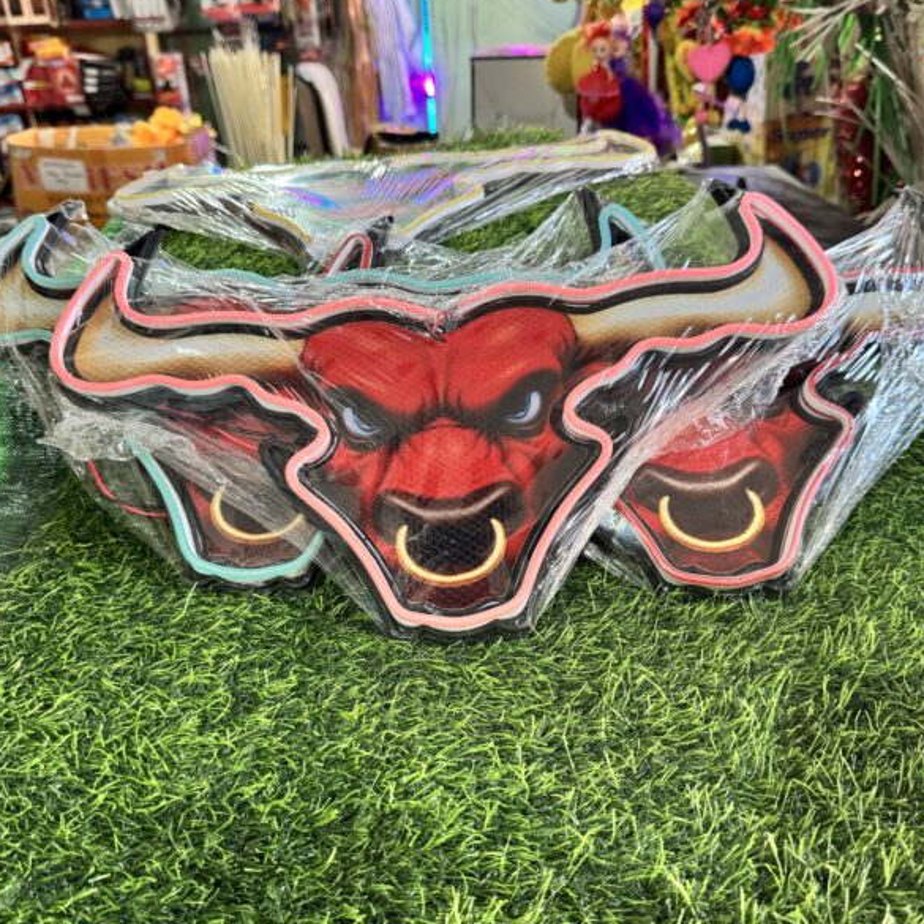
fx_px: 876
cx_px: 455
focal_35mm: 29
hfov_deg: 55.6
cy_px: 482
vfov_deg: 55.6
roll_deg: +2.0
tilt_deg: -28.6
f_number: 1.78
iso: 250
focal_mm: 6.76
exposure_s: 1/50
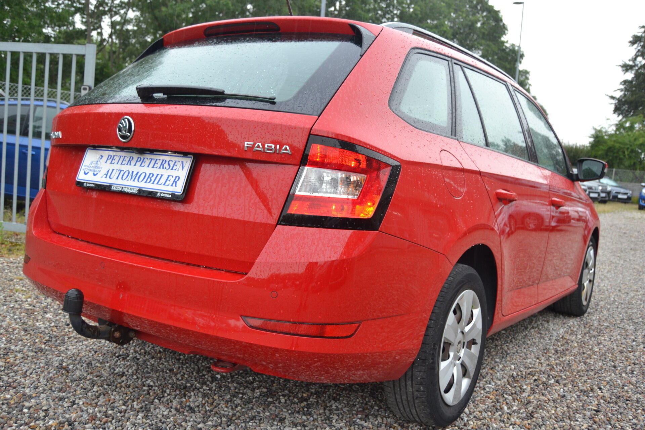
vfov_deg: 40.0
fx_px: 591
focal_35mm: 33
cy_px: 215
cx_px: 322
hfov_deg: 57.2
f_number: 4.5
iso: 400
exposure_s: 1/80
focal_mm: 22
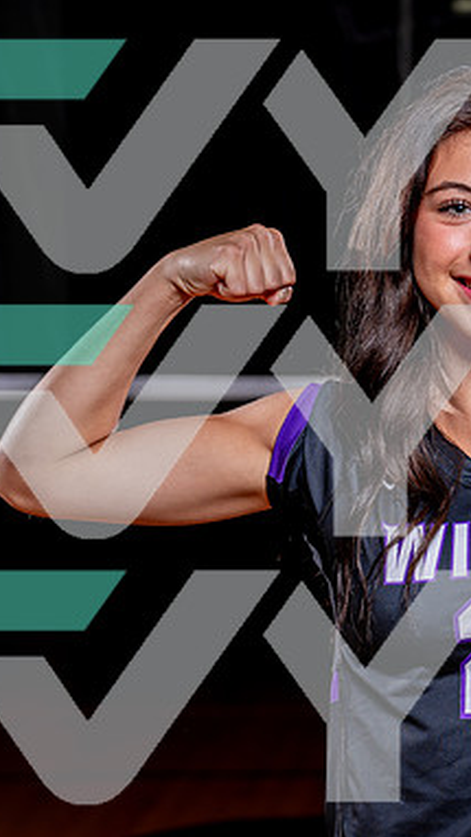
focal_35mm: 113
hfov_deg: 10.6
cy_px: 422
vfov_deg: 18.9
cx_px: 462
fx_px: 2508
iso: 100
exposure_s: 1/250
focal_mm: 70
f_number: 4
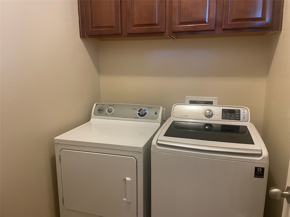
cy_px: 108
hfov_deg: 67.3
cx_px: 145
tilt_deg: -9.4
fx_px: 218
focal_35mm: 26
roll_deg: +0.1
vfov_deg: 53.1
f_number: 1.6
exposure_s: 1/60
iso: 500
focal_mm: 4.2
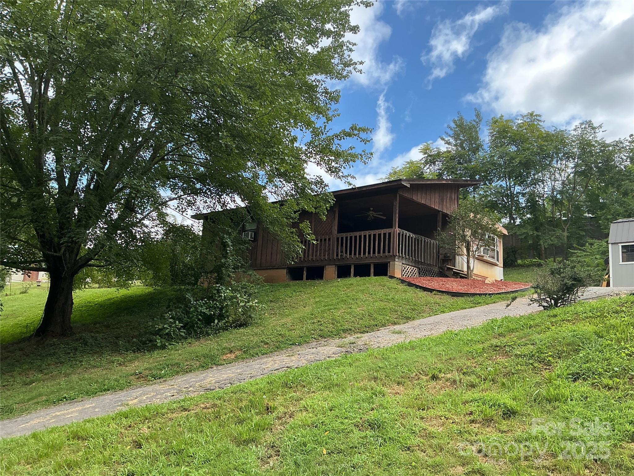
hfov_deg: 61.7
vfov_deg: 48.2
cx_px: 317
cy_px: 238
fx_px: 531
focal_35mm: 29
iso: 25
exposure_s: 1/540
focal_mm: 3
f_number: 1.8
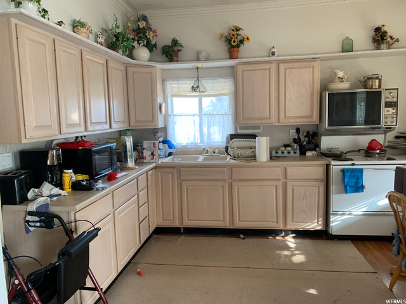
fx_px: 305
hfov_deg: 67.3
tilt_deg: -6.5
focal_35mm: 26
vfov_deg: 53.1
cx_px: 203
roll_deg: +2.7
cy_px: 152
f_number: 1.8
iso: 100
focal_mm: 4.25
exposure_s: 1/91
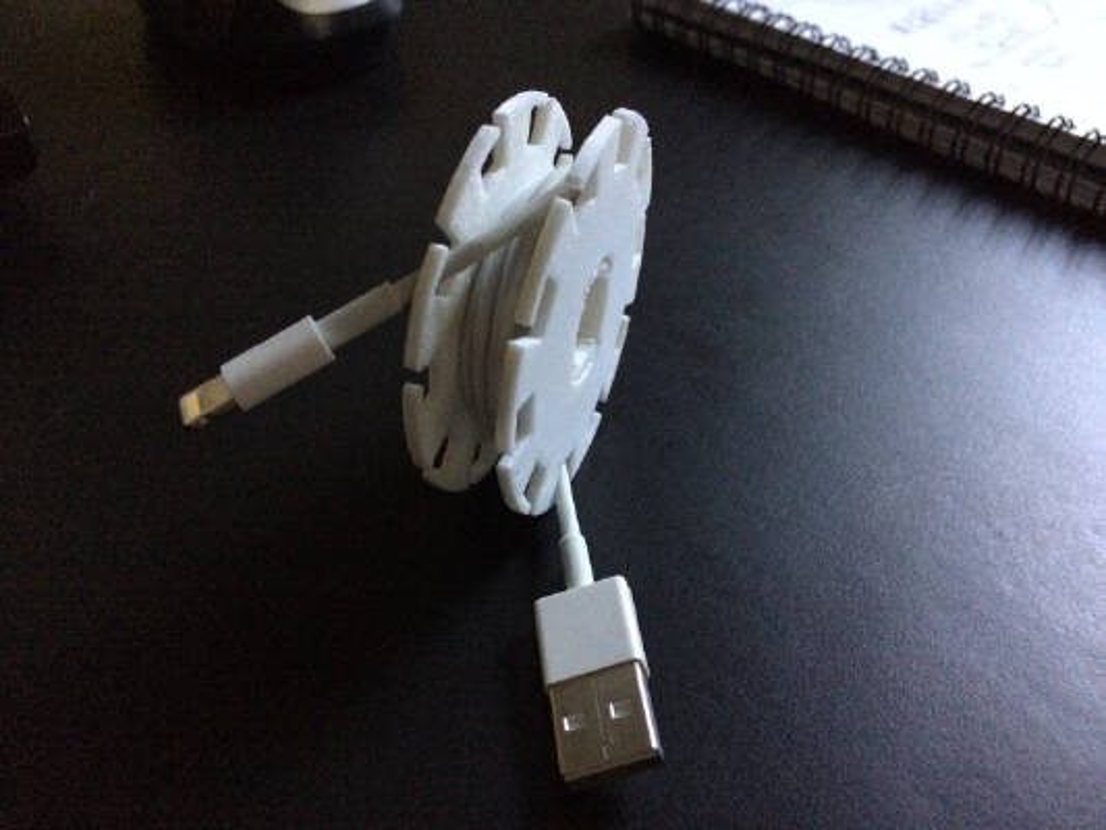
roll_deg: -1.9
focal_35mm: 29
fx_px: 927
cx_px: 553
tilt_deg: -43.1
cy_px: 415
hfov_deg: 61.6
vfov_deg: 48.2
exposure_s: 1/30
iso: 320
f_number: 2.2
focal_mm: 4.15
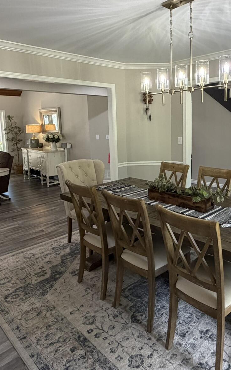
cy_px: 155
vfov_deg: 69.9
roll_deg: +1.1
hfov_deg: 46.8
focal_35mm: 26
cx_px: 155
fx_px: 262
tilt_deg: -7.7
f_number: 2.2
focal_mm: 2.22
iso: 320
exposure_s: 1/120
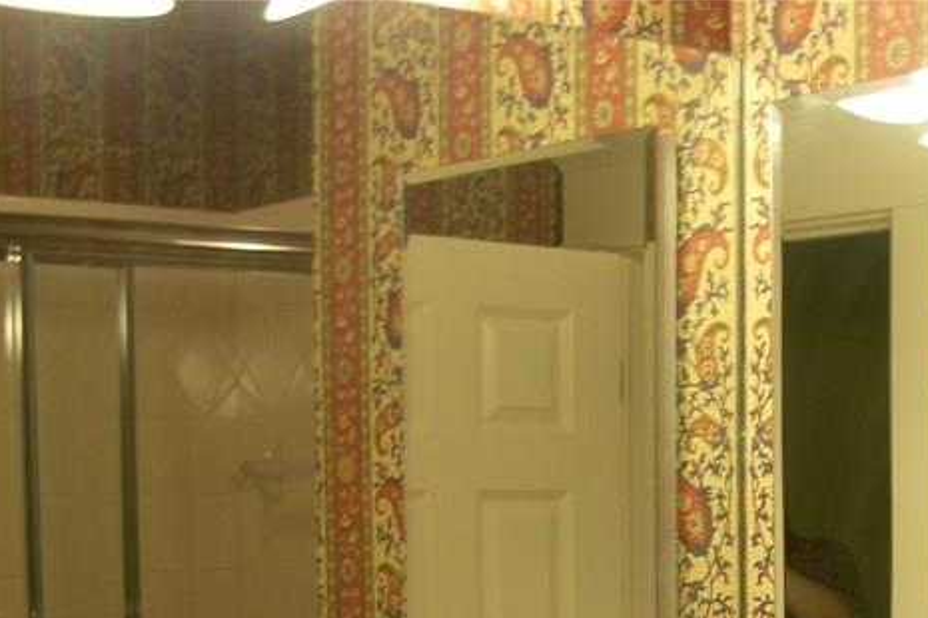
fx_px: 2242
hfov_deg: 23.0
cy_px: 764
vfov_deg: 15.1
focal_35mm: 87
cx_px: 758
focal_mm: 6.3
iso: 79
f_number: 2.9
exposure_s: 1/5.3
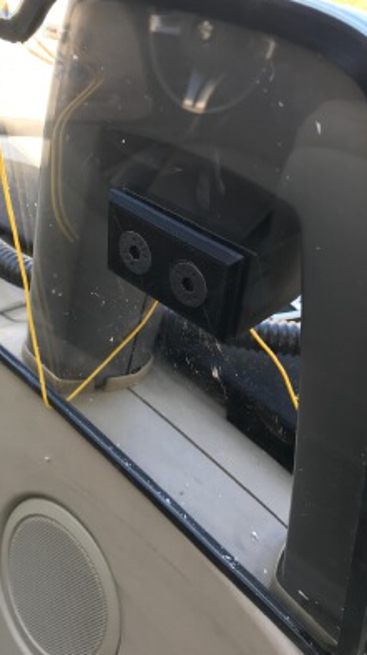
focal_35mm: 31
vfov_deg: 62.7
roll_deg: -11.9
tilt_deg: -26.7
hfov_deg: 37.6
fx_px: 537
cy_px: 324
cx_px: 153
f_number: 1.8
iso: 32
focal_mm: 3.99
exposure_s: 1/100
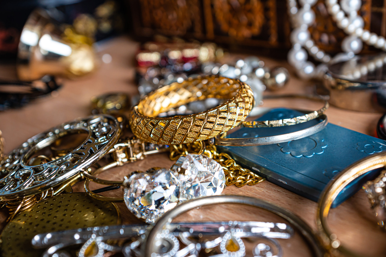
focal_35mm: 45
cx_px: 193
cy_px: 128
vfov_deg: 29.8
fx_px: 482
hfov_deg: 43.6
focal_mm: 45
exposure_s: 1/160
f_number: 4
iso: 400
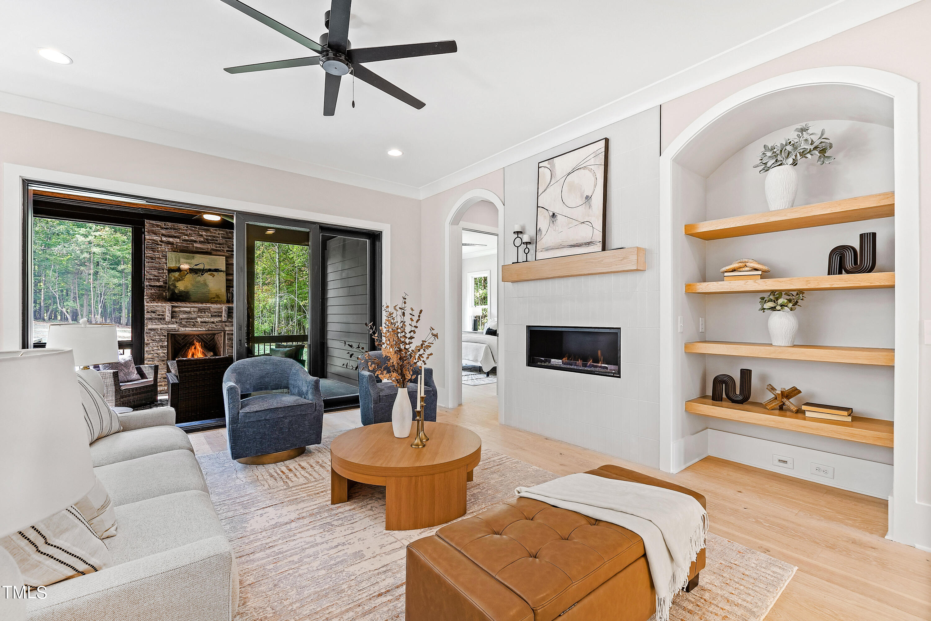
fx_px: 388
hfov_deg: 100.4
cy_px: 310
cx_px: 466
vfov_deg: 77.3
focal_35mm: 15
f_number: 9
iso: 100
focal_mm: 10
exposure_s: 1/2
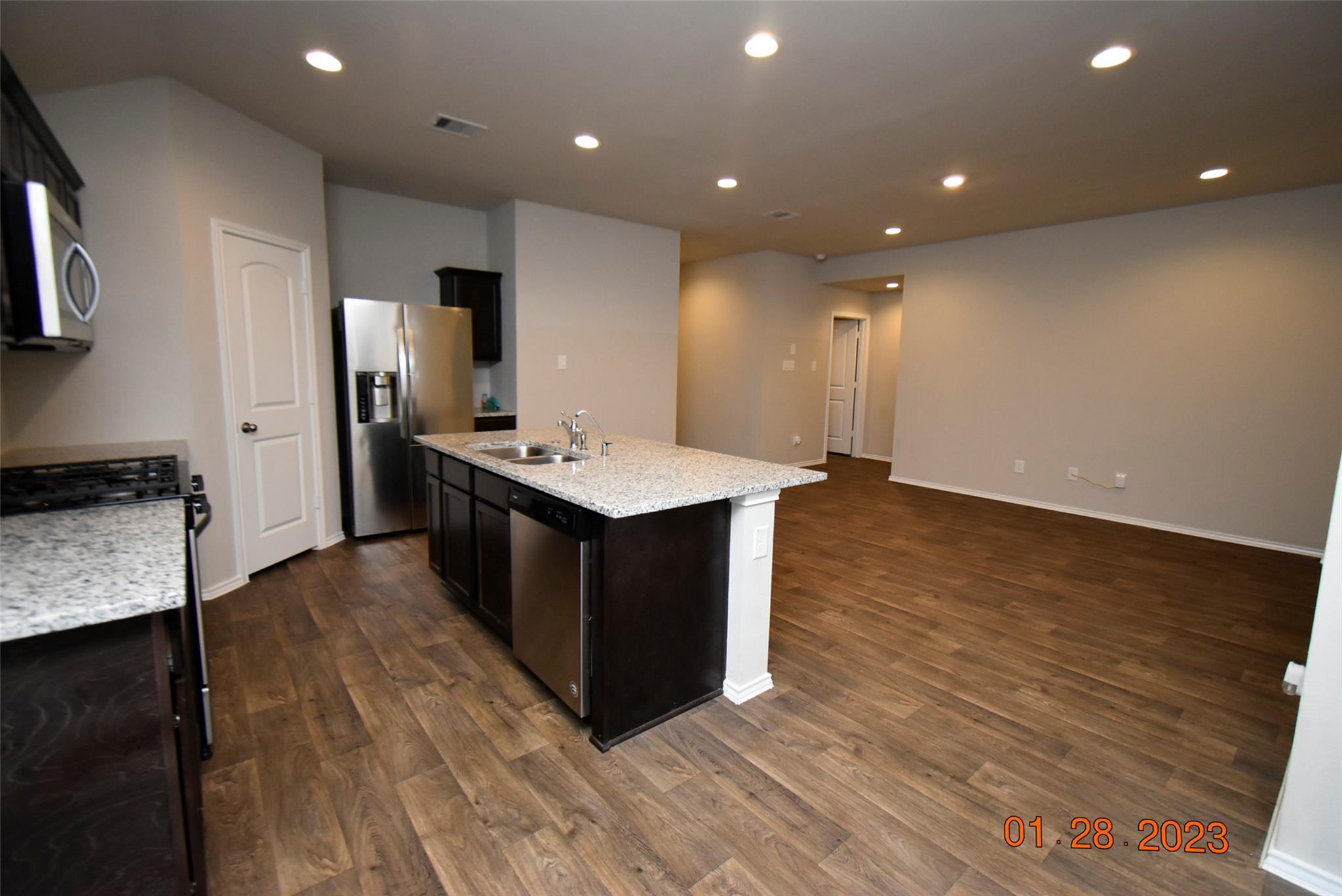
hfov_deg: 100.4
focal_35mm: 15
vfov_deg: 77.4
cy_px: 448
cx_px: 671
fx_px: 559
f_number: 4.5
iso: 1100
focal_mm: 10
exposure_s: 1/125
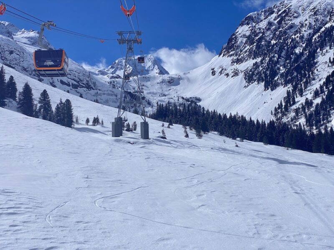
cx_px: 167
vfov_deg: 28.0
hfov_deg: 36.8
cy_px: 125
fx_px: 502
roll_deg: -0.9
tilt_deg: +6.8
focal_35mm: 52
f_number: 2
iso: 20
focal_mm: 6
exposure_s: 1/1370
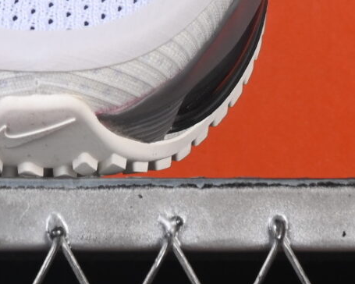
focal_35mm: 396
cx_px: -152
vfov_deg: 3.9
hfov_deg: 4.9
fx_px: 4161
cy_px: -239
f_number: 8
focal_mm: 50
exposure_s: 1/80
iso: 160
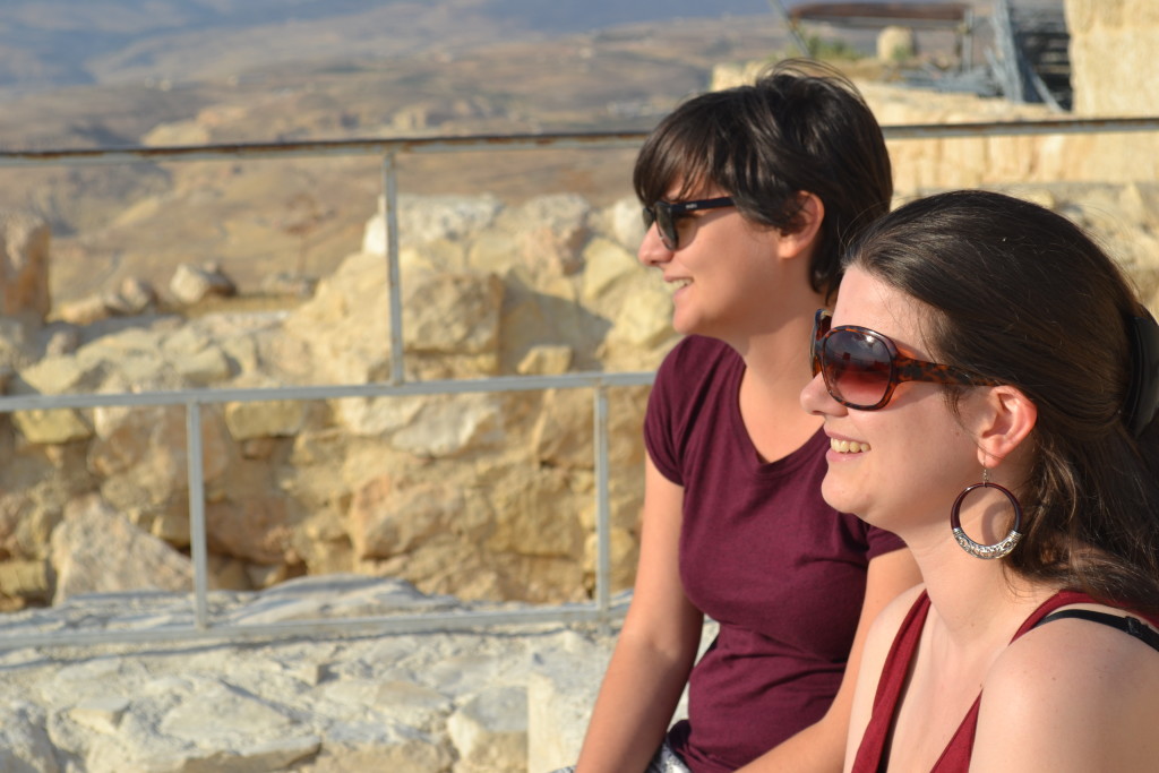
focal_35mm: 82
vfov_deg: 16.6
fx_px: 2656
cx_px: 580
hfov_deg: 24.6
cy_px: 386
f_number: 8
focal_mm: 55
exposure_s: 1/250
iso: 100
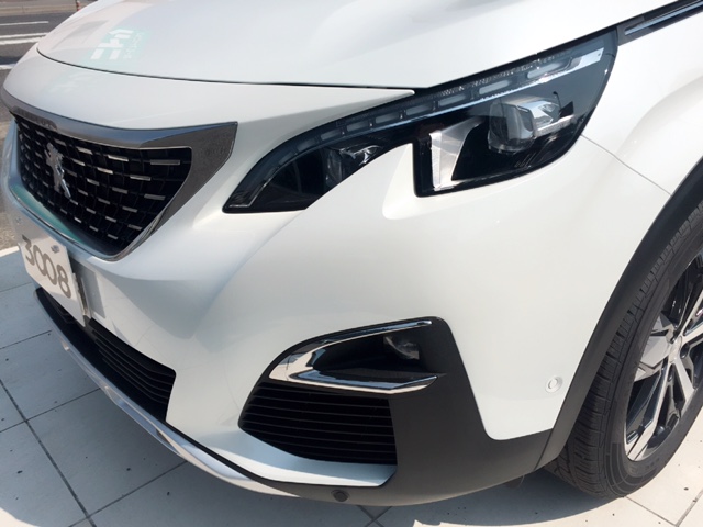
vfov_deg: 48.2
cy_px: 264
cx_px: 352
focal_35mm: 29
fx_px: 589
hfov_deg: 61.7
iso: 32
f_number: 2.2
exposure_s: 1/3597
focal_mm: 4.15
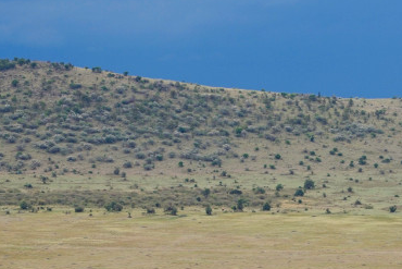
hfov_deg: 9.1
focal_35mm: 227
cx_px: 284
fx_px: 2536
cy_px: 180
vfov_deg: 6.1
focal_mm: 70
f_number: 5.6
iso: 100
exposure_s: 1/125
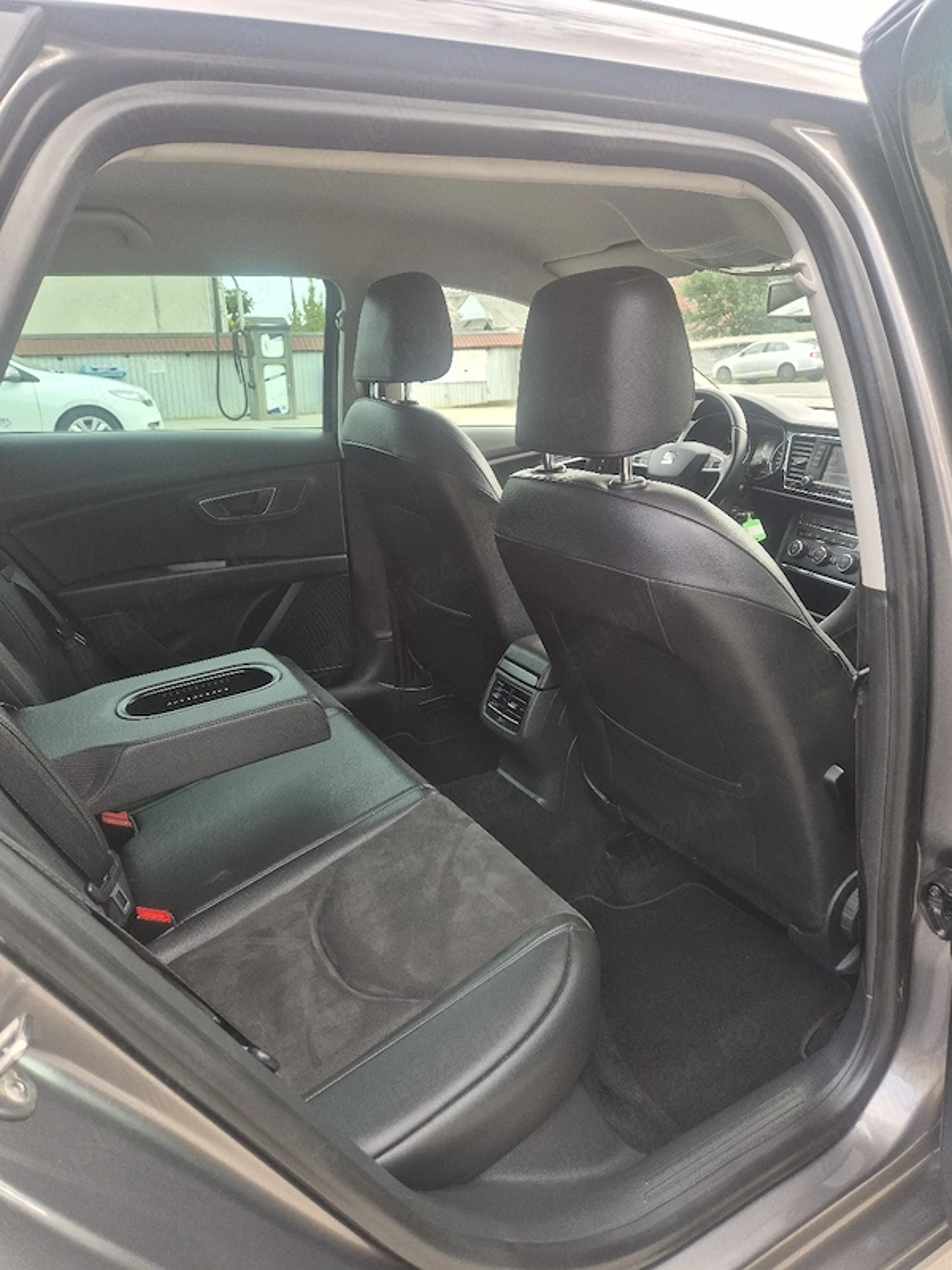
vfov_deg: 73.9
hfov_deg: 58.9
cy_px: 635
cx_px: 476
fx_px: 843
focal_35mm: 23
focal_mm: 5.4
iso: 50
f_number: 1.8
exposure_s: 1/182
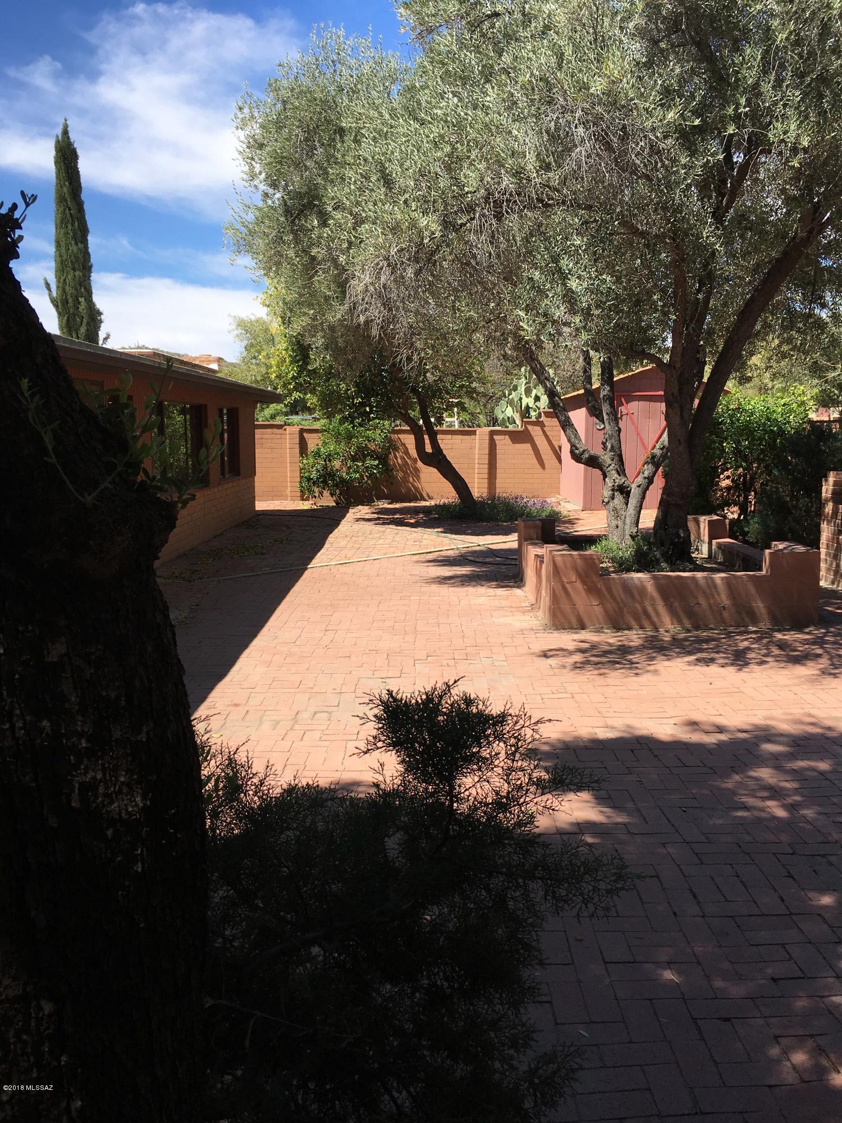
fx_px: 941
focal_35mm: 29
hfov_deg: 48.2
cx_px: 421
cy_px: 562
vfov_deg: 61.7
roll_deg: +0.5
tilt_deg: -8.5
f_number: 2.2
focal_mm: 4.15
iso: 25
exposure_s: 1/1202
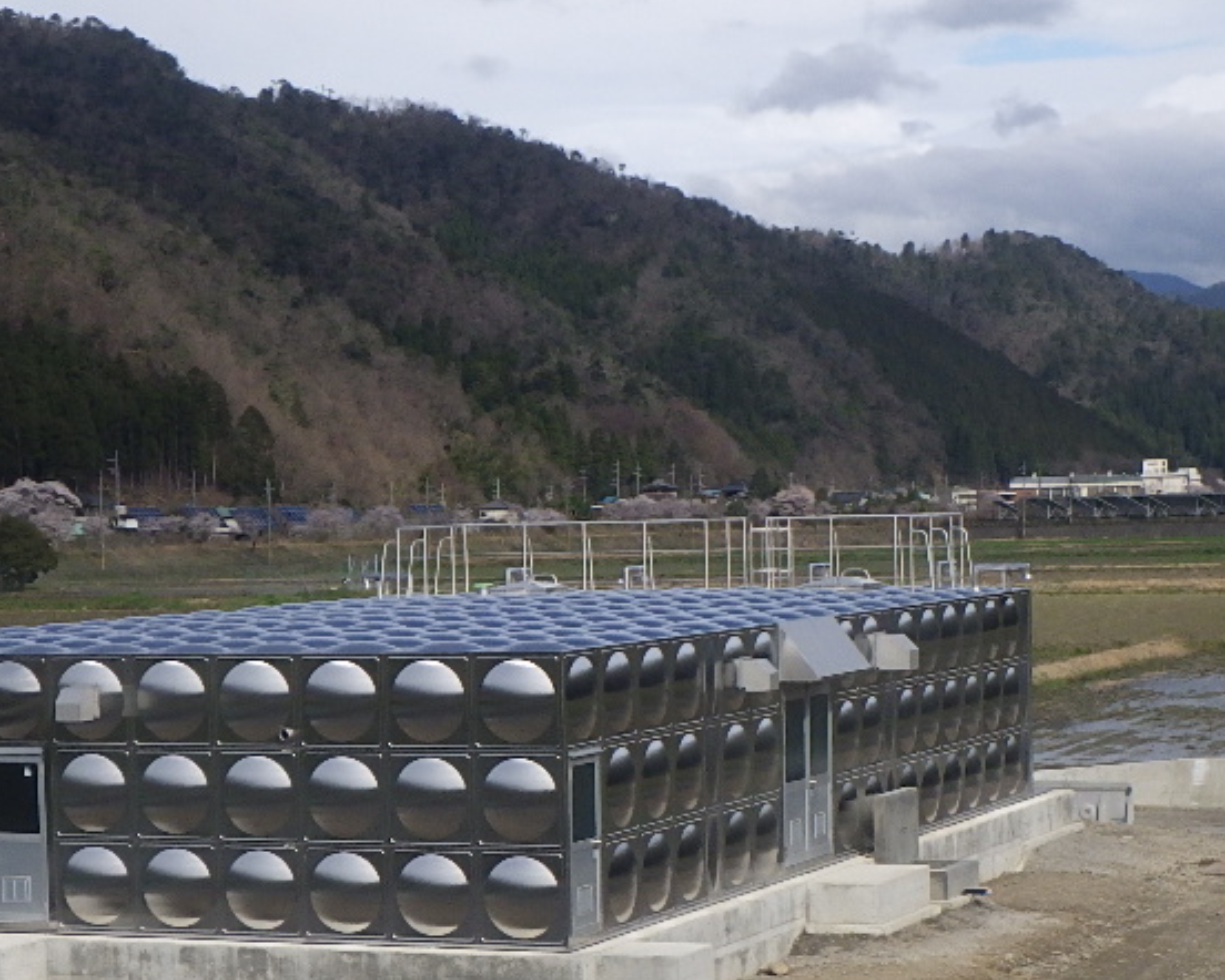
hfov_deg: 20.1
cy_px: 818
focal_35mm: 95
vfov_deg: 16.1
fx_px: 3445
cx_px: 448
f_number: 5
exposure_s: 1/800
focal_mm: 7.5
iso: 125
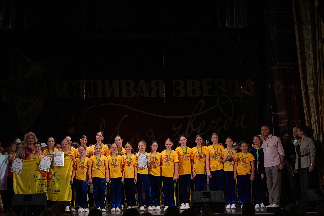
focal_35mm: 75
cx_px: 162
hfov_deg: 27.0
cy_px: 108
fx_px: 675
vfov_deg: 18.2
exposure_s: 1/250
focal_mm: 75
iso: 1600
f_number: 2.8
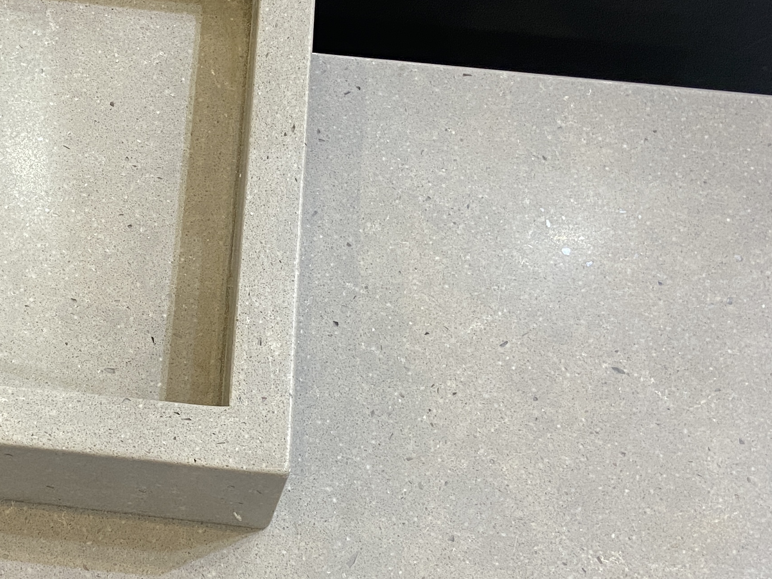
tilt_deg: -63.2
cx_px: 117
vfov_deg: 24.0
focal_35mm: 61
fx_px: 1360
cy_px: 231
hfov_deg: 30.6
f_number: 1.8
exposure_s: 1/50
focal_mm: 4.25
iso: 100
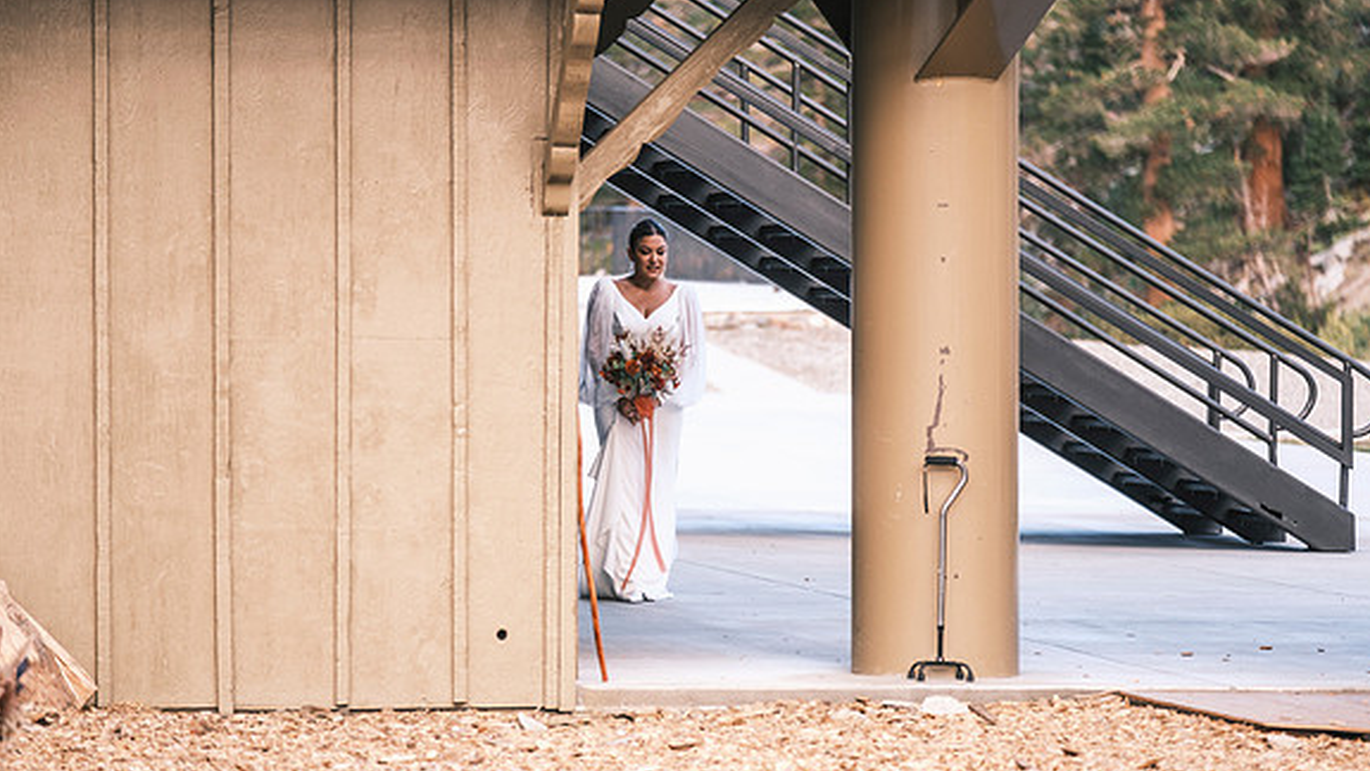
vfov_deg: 5.7
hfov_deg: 10.1
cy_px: 430
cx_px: 687
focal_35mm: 213
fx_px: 7738
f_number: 2.8
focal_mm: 134.4
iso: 400
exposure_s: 1/500
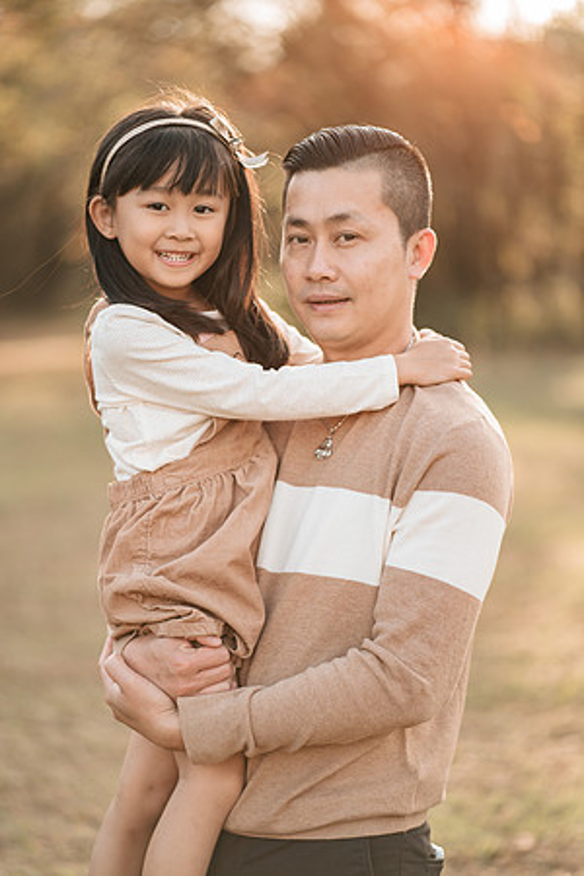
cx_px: 292
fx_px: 2068
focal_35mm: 85
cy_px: 438
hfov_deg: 16.1
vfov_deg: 23.9
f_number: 1.8
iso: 80
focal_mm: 85
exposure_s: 1/400
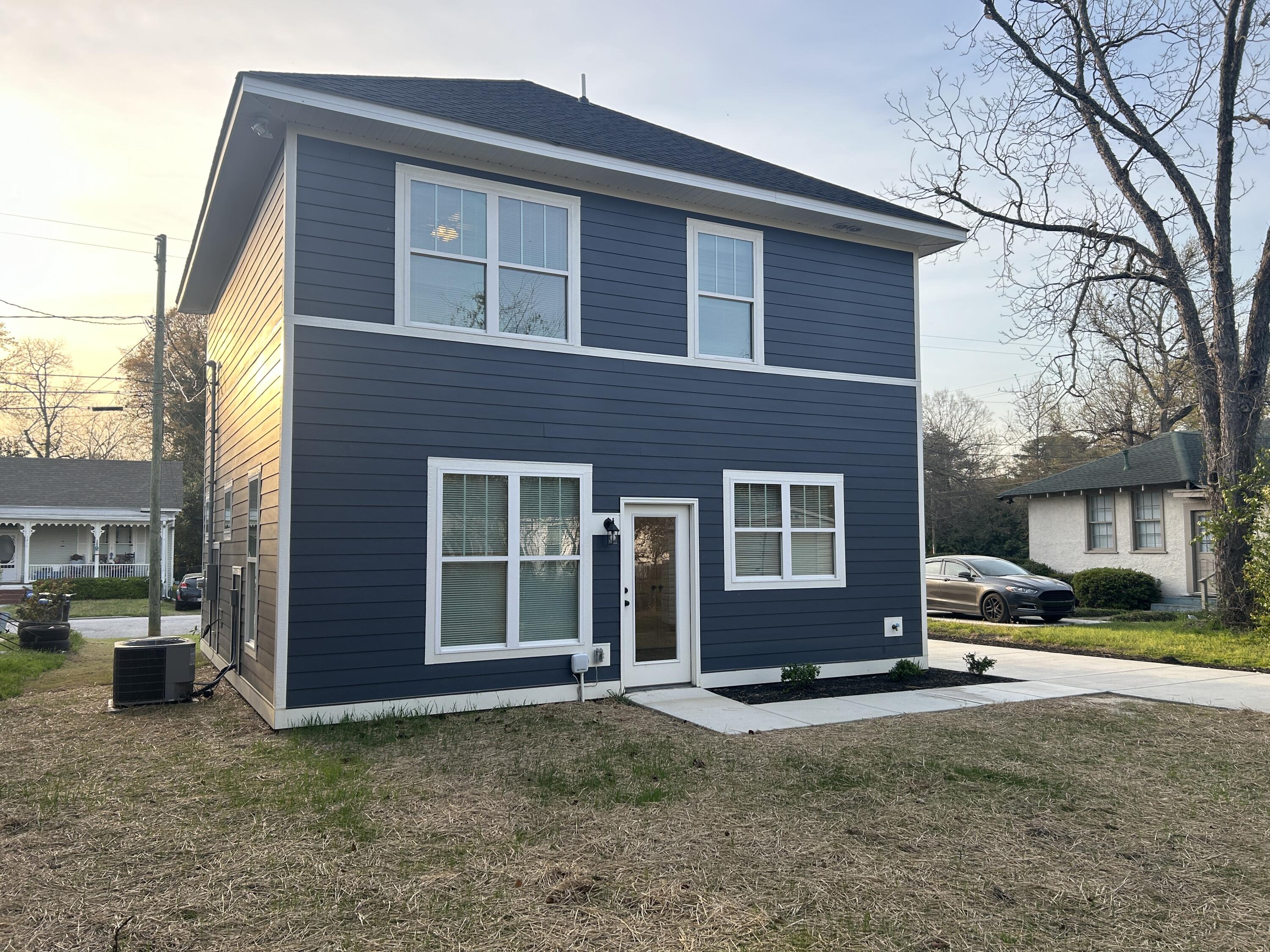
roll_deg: +0.6
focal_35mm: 26
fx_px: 954
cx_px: 635
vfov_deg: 53.1
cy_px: 476
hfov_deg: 67.3
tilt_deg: +4.2
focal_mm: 5.7
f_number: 1.5
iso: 50
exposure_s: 1/814
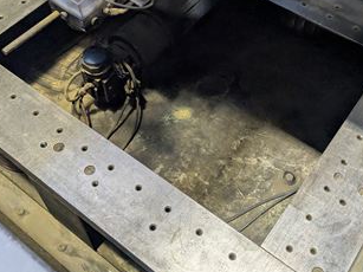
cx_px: 202
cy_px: 95
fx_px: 461
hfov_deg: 42.9
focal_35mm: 44
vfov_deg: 32.6
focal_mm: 4.38
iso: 364
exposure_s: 1/120
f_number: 1.73
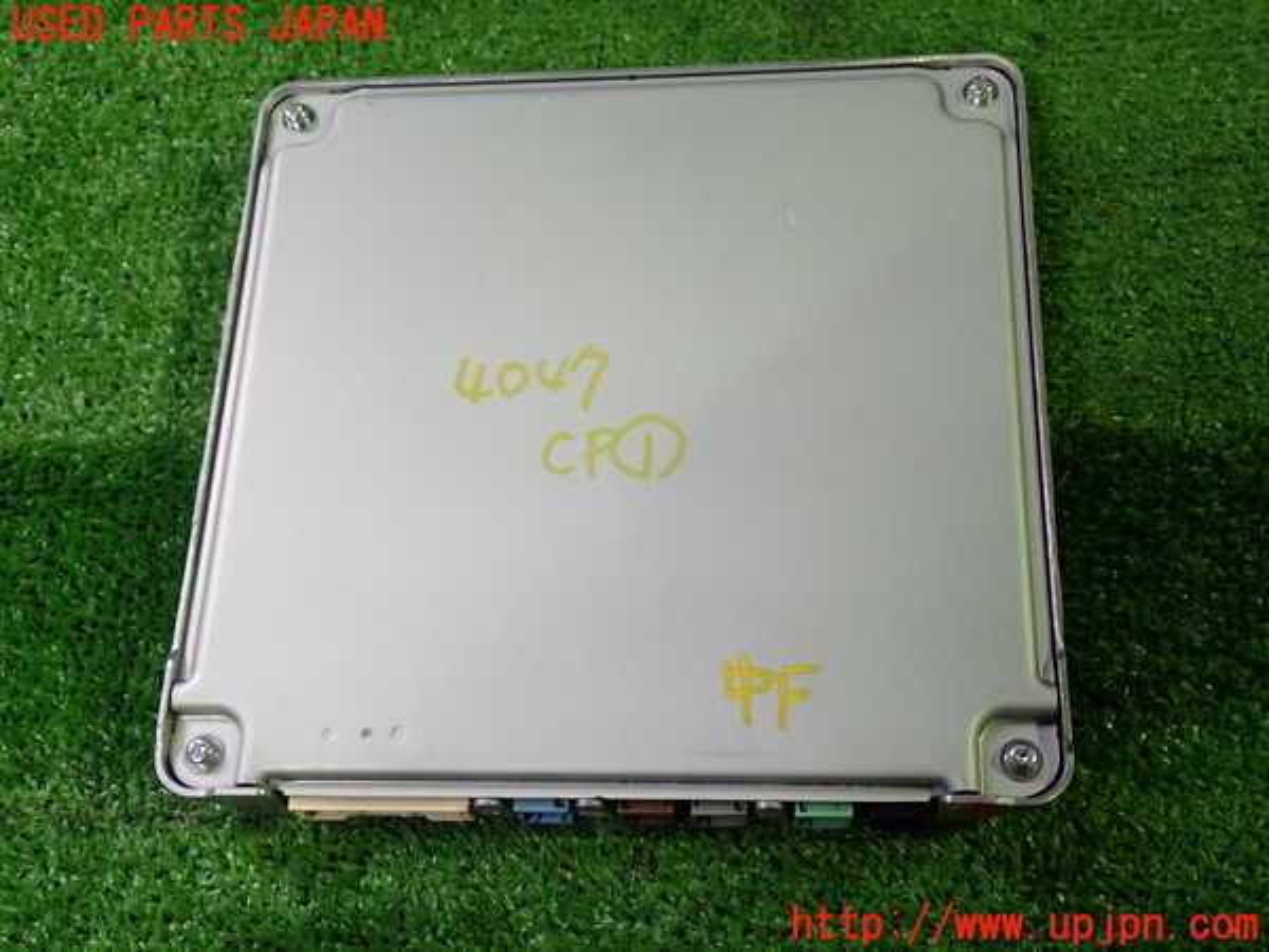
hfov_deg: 42.9
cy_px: 476
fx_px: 1613
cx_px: 634
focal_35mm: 44
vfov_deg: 32.9
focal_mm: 7.84
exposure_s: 1/40
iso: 320
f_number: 2.9
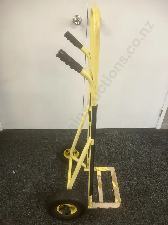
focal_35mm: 28
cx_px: 84
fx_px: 181
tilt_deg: -32.6
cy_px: 112
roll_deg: -3.5
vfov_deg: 63.4
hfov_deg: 49.7
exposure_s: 1/50
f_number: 1.8
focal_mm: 3.99
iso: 200
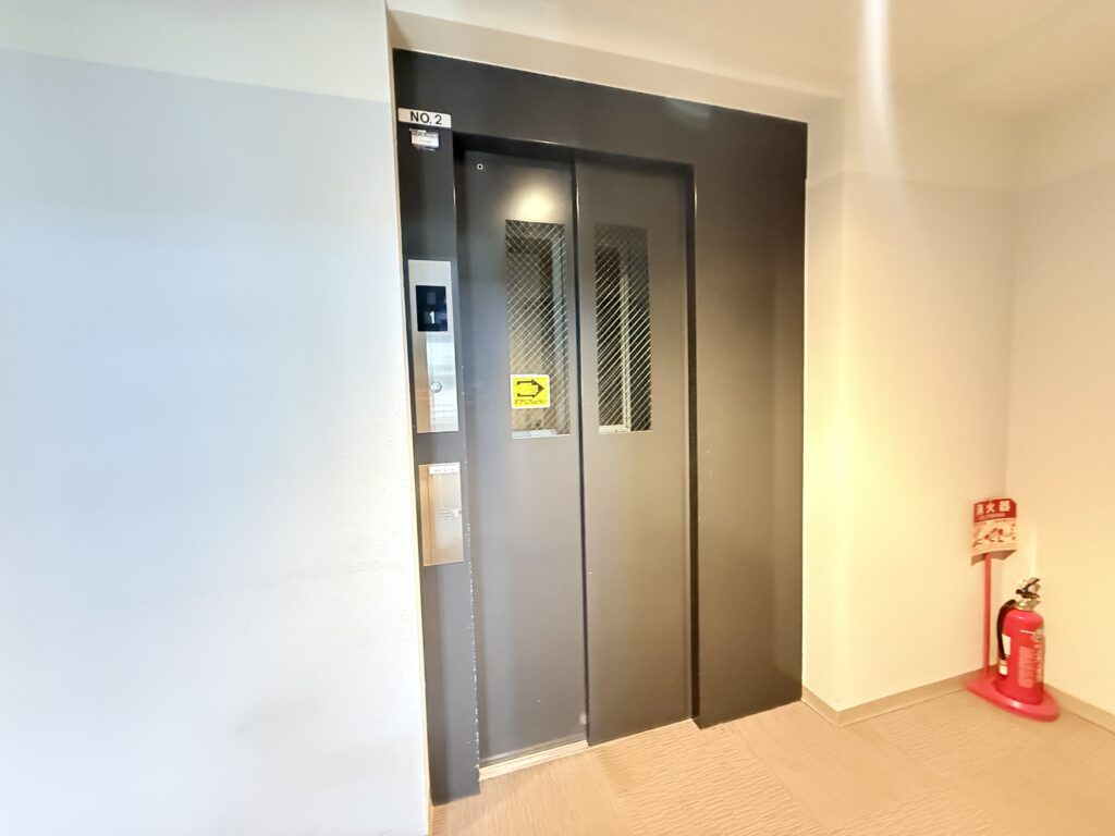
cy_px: 418
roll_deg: +1.0
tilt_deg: -3.4
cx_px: 558
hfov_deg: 102.1
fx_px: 451
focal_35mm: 14
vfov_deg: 85.7
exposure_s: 1/33
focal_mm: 2.22
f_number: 2.2
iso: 1250
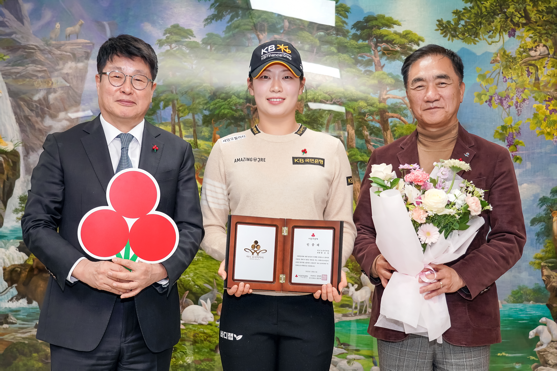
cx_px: 278
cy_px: 186
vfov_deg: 34.2
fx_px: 603
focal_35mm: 39
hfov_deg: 49.6
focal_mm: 39
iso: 400
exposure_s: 1/160
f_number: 4
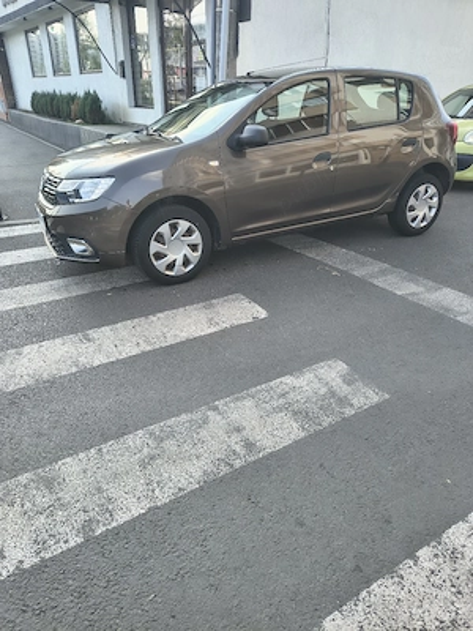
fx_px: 437
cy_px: 316
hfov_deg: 56.8
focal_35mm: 24
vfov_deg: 71.6
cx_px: 236
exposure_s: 1/303
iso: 100
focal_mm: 5.56
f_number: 1.8
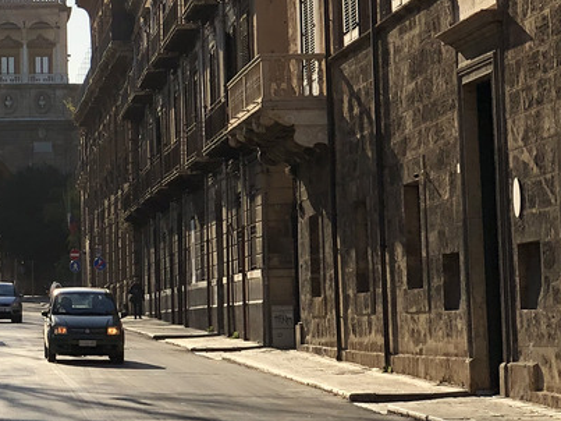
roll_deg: +1.1
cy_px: -13
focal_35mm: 155
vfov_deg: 9.5
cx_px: -109
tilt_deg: +7.5
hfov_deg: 12.5
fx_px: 2511
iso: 16
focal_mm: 6
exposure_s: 1/1297
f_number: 2.4
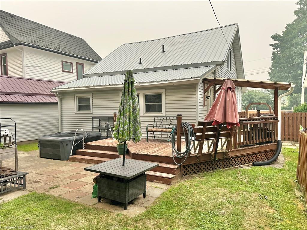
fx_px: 213
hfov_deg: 71.6
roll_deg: +0.9
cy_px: 115
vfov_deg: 56.8
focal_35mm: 24
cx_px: 154
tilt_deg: -1.5
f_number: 1.78
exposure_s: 1/1072
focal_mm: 6.86
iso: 80
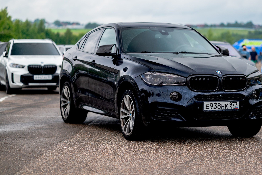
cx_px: 171
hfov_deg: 18.2
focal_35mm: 112
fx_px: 815
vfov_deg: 12.2
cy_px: 76
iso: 400
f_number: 2
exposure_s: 1/400
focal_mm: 85
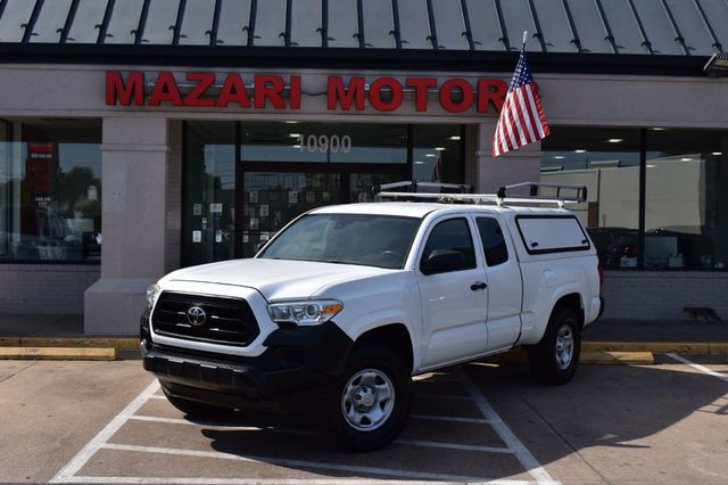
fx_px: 940
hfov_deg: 42.3
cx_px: 364
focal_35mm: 46
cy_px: 242
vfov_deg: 28.9
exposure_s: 1/500
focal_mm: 31
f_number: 11
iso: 250
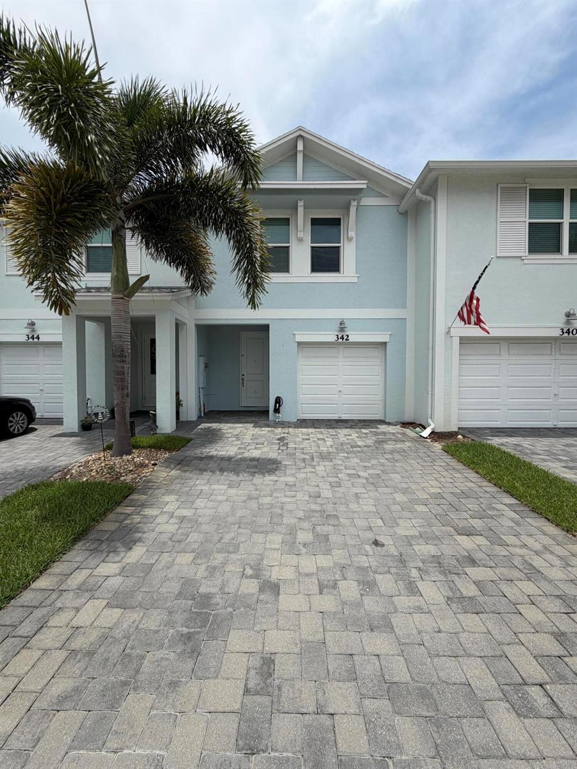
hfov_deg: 85.7
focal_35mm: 14
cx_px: 288
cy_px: 384
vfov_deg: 102.1
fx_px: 311
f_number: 2.2
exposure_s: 1/1235
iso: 20
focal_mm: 2.22
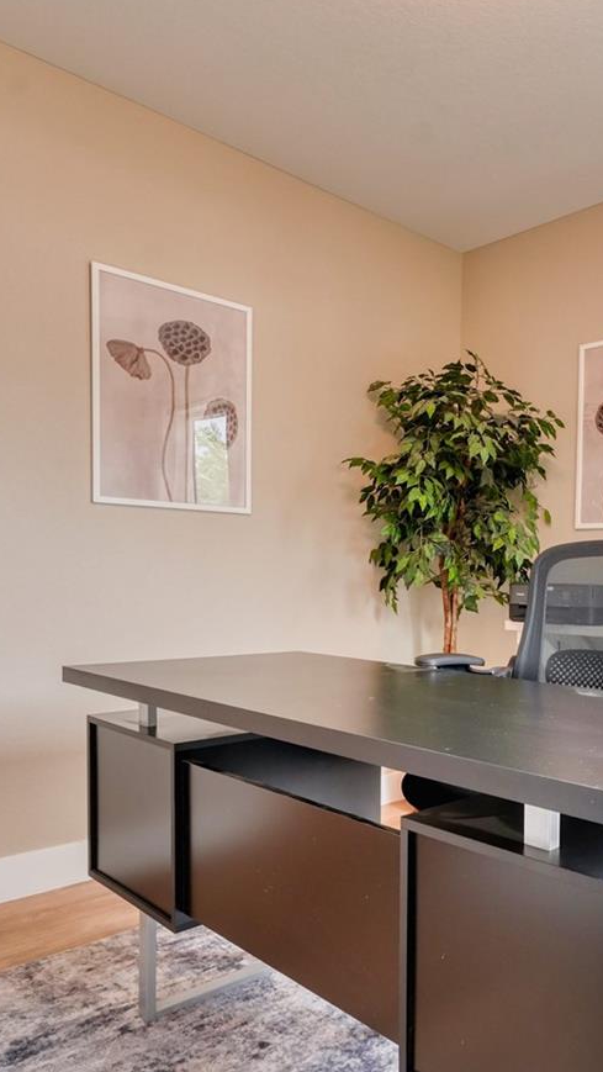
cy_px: 604
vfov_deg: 69.6
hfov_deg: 39.9
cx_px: 539
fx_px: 767
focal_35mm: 27
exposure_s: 1/25
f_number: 7.1
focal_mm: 14
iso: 1250
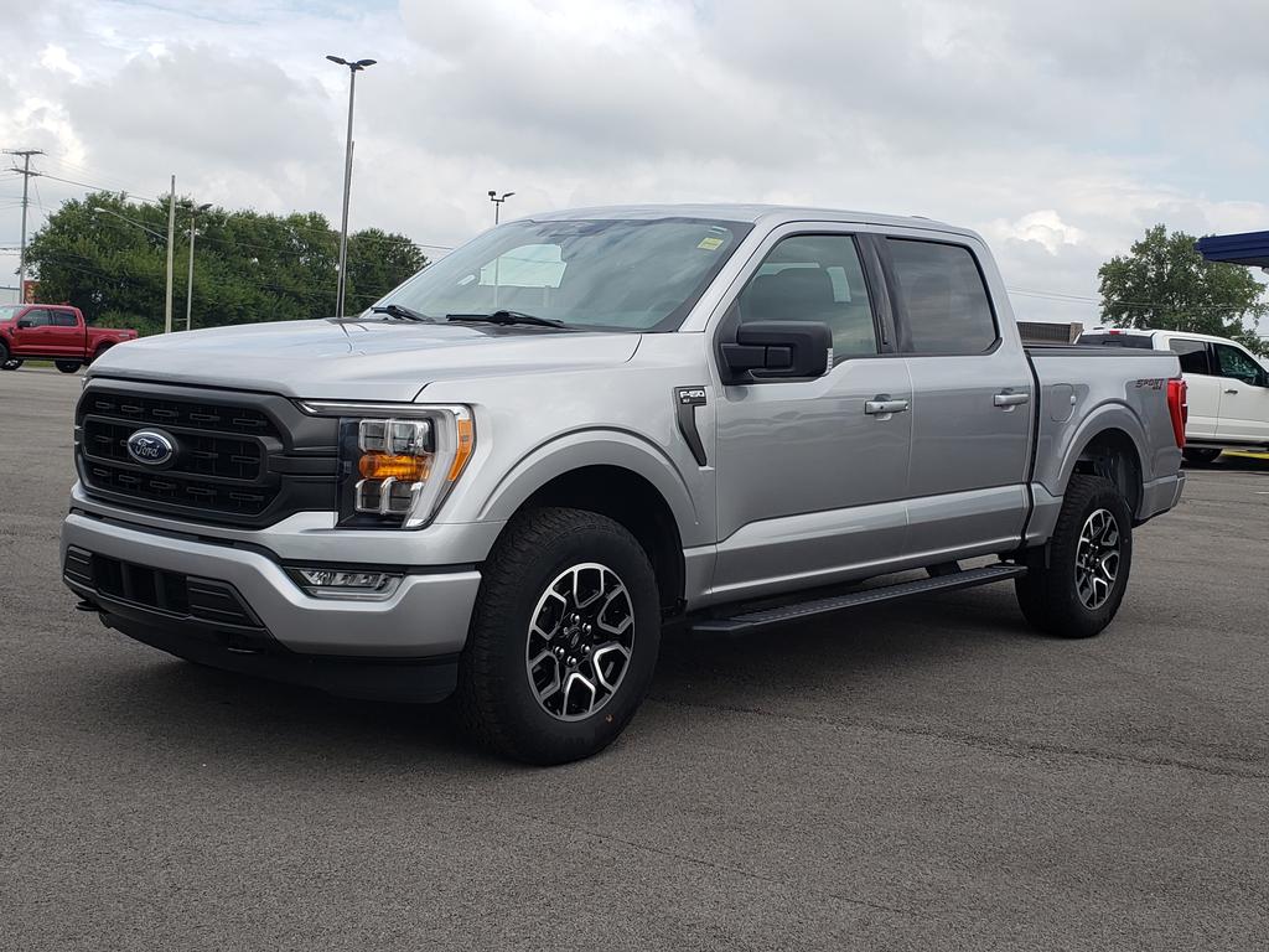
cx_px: 634
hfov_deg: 67.3
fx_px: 953
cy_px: 476
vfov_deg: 53.1
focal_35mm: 26
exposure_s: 1/1087
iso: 50
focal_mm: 4.3
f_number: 2.4
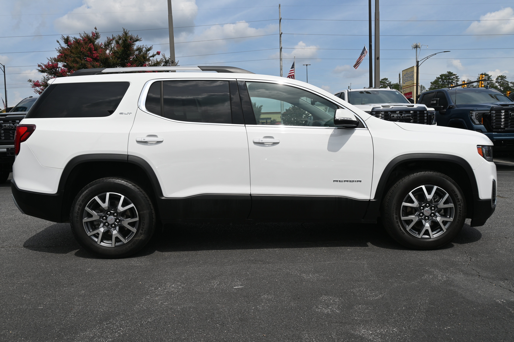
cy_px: 171
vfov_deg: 42.6
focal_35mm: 31
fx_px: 439
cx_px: 257
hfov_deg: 60.7
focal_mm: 20.5
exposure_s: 1/320
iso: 100
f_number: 6.3
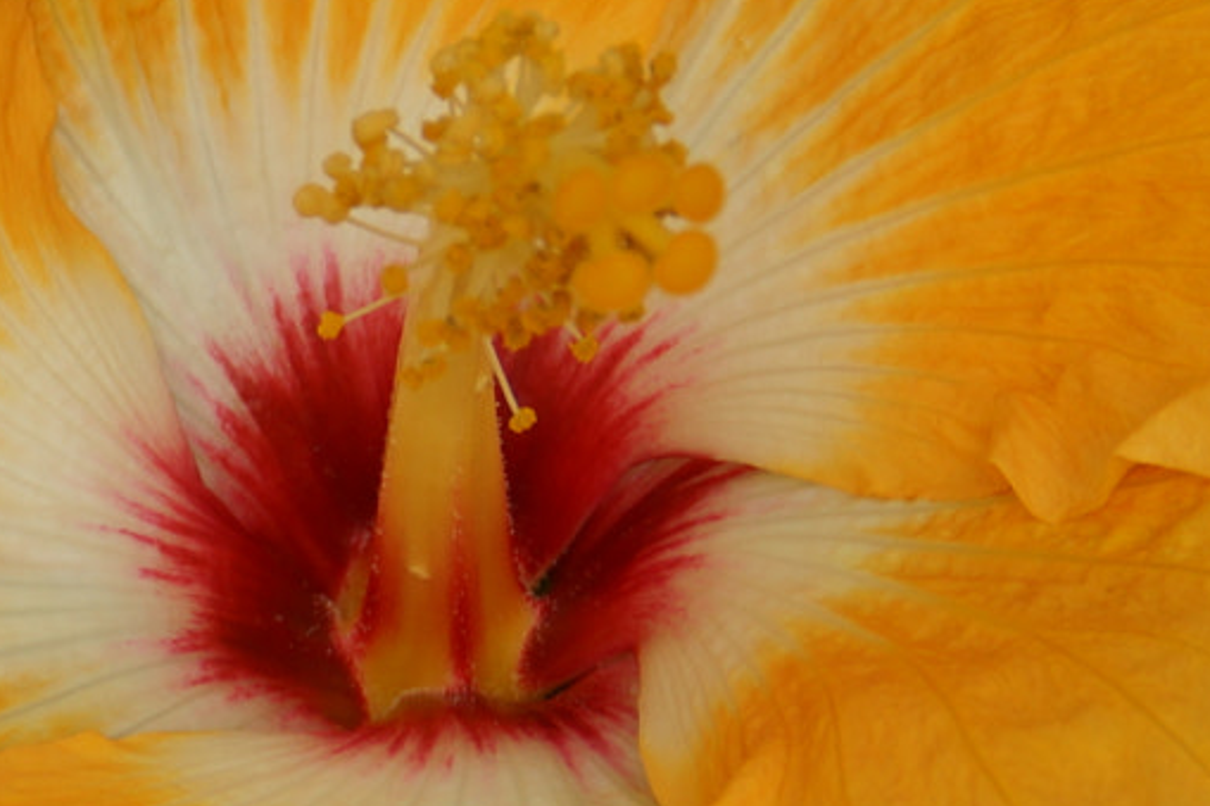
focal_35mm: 483
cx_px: 252
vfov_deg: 2.8
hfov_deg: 4.3
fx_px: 16228
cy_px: 598
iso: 100
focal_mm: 80
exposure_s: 1/250
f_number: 6.3
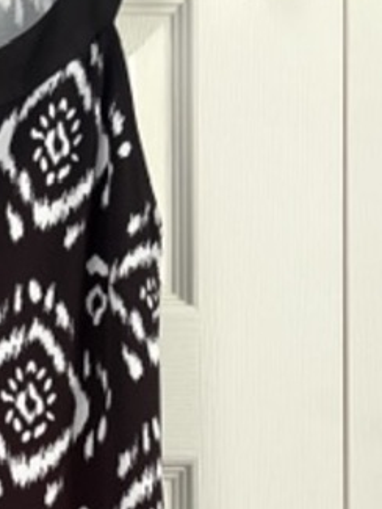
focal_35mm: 80
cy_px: 553
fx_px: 1176
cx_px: -70
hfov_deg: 17.6
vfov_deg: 23.0
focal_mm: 5.96
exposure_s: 1/35
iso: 640
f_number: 1.6
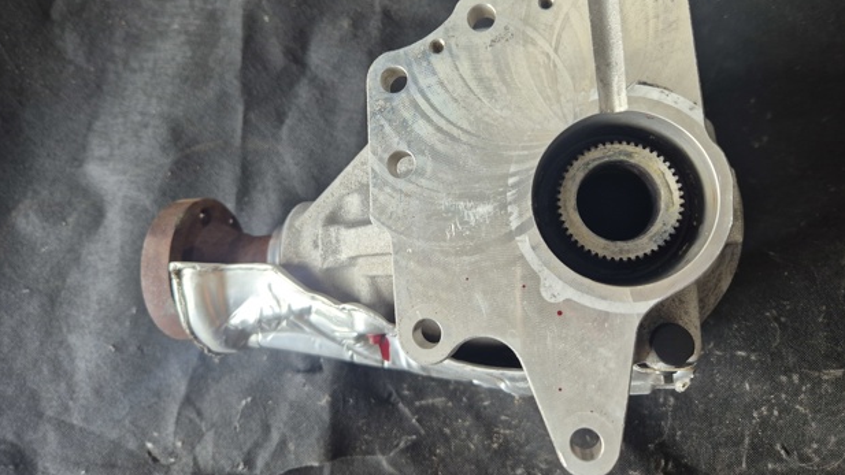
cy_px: 174
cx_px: 426
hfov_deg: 71.9
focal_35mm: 26
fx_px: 583
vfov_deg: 44.0
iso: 200
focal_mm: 5.4
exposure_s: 1/180
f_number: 1.8
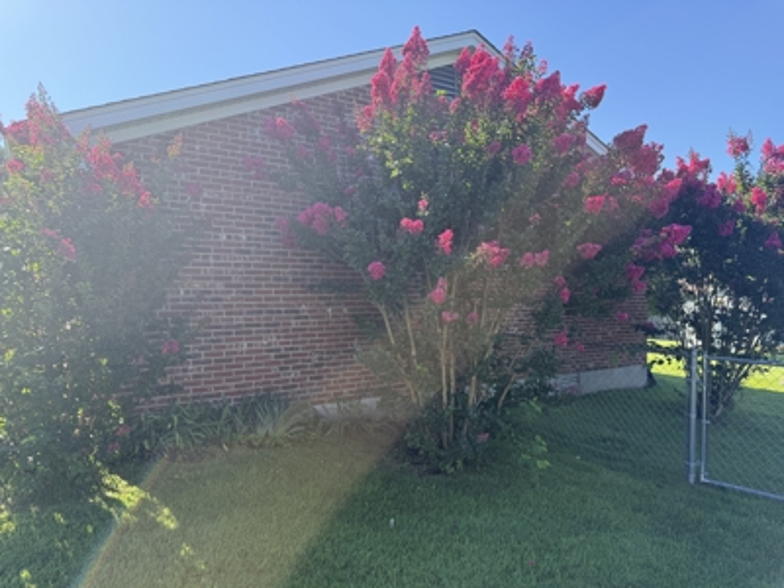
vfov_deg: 56.8
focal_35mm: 24
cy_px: 294
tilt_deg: +0.1
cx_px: 392
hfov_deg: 71.6
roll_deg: -0.2
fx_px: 544
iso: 100
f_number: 1.78
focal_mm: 6.76
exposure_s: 1/1250
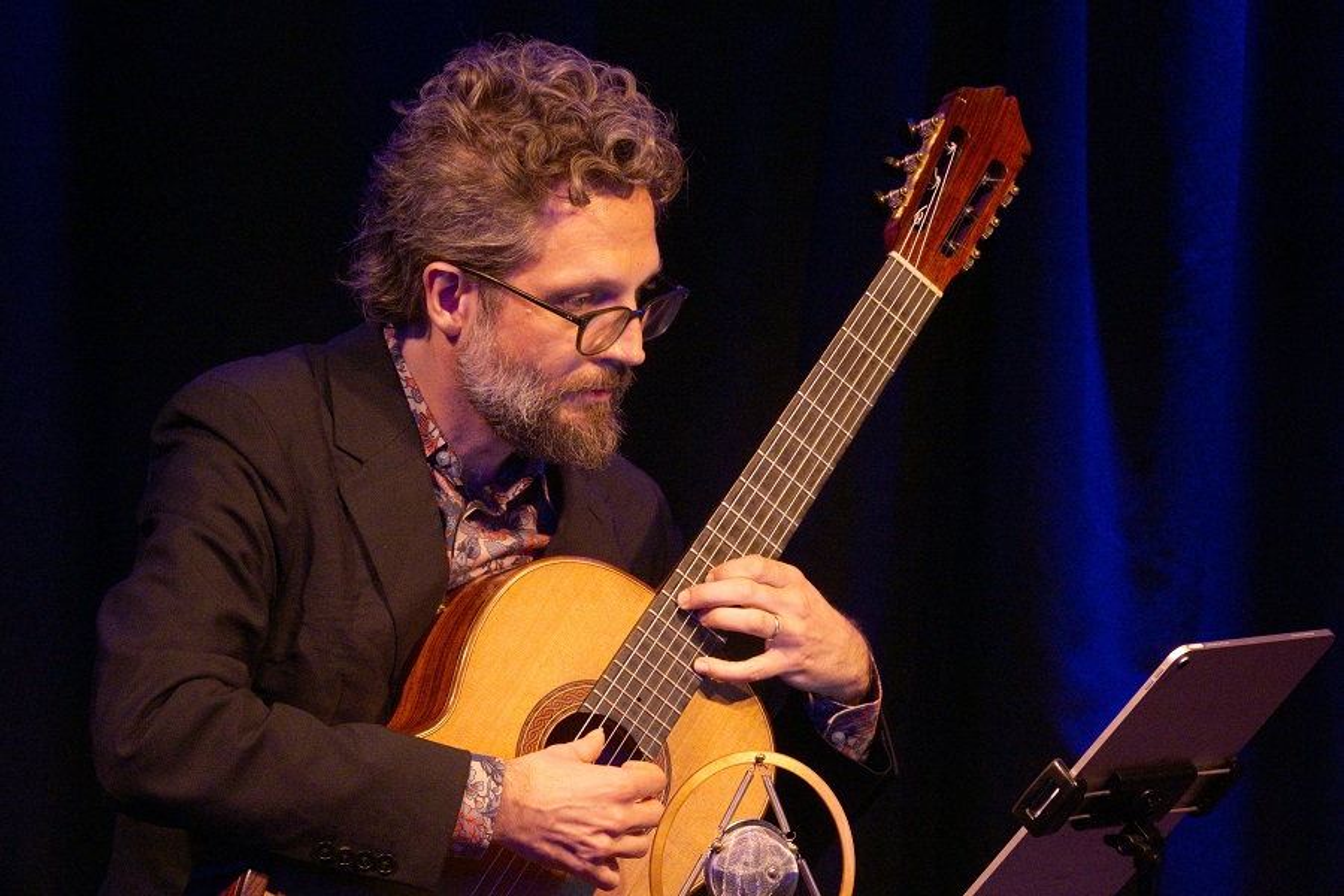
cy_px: 448
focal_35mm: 256
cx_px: 672
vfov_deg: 5.4
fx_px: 9557
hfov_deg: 8.0
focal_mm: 170.5
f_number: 7.1
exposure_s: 1/100
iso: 10000
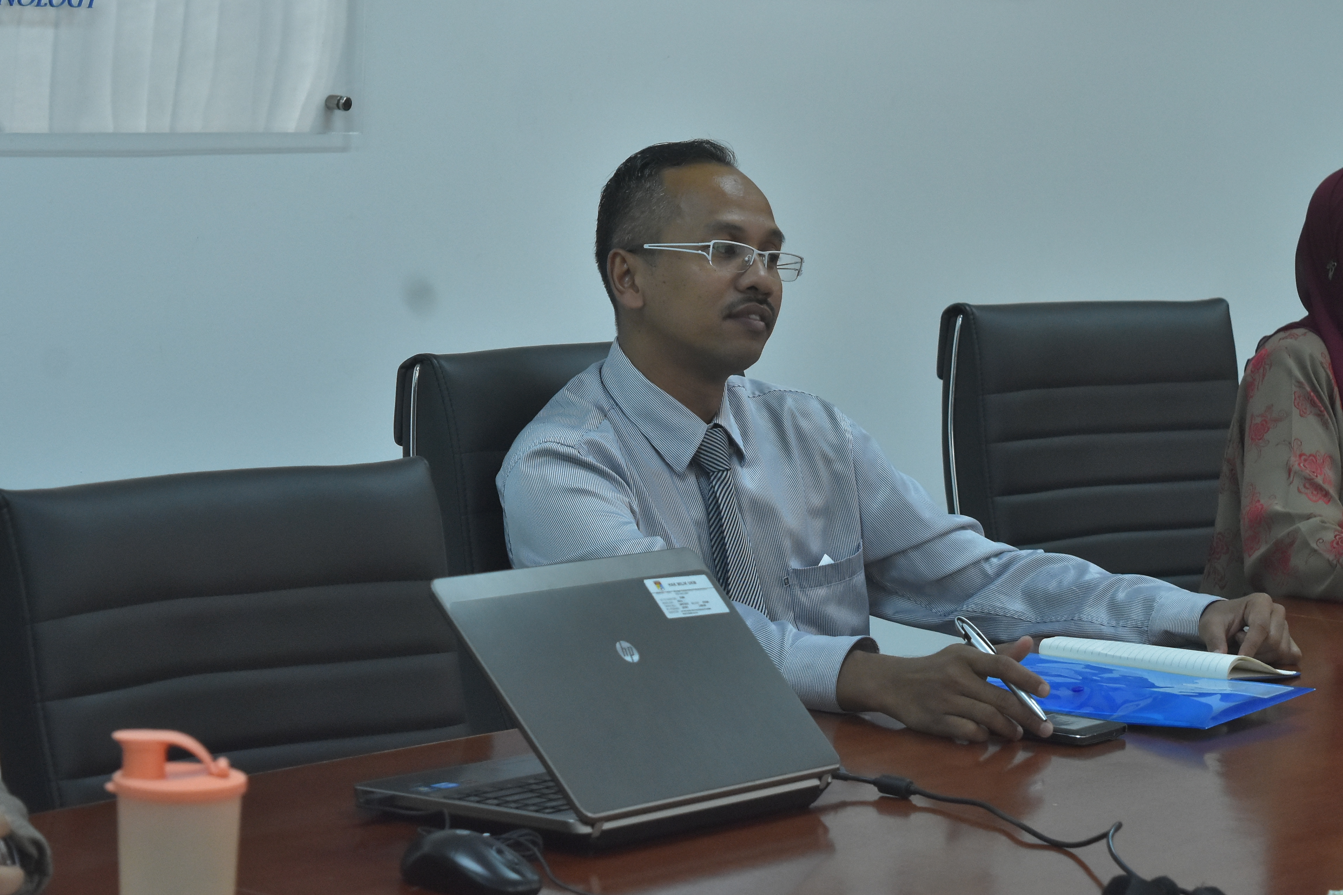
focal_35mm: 108
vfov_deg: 12.7
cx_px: 755
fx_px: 4016
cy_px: 390
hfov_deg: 19.0
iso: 1600
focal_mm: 55
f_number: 5.6
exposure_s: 1/125
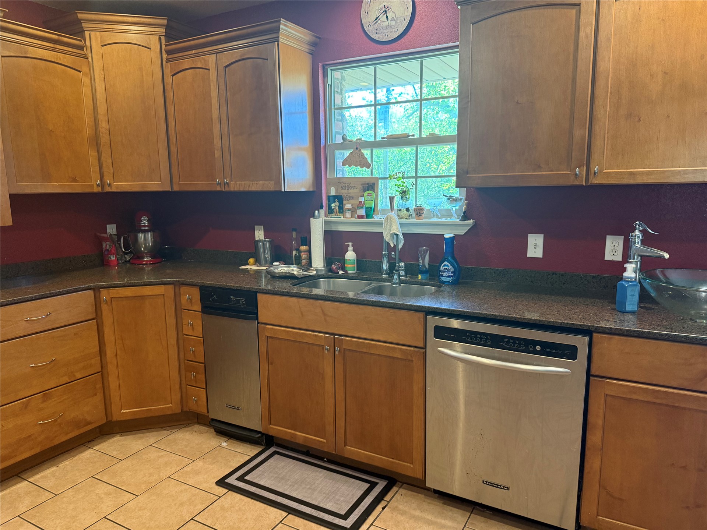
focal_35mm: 24
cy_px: 265
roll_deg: +0.9
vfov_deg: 56.8
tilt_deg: -8.4
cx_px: 354
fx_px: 490
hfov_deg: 71.6
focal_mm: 6.76
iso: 250
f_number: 1.78
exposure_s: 1/60
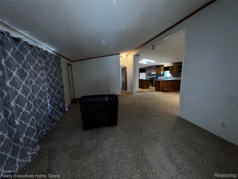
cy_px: 90
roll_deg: +0.8
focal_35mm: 13
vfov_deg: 89.9
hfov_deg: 106.2
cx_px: 119
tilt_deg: -10.1
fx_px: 89
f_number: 1.8
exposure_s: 1/60
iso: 80
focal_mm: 1.57
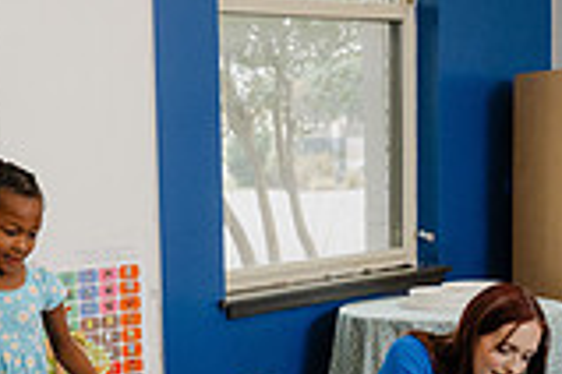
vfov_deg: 13.0
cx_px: 177
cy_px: 397
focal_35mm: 104
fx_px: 1623
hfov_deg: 19.6
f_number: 5.6
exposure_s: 1/200
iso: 1250
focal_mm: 28.5
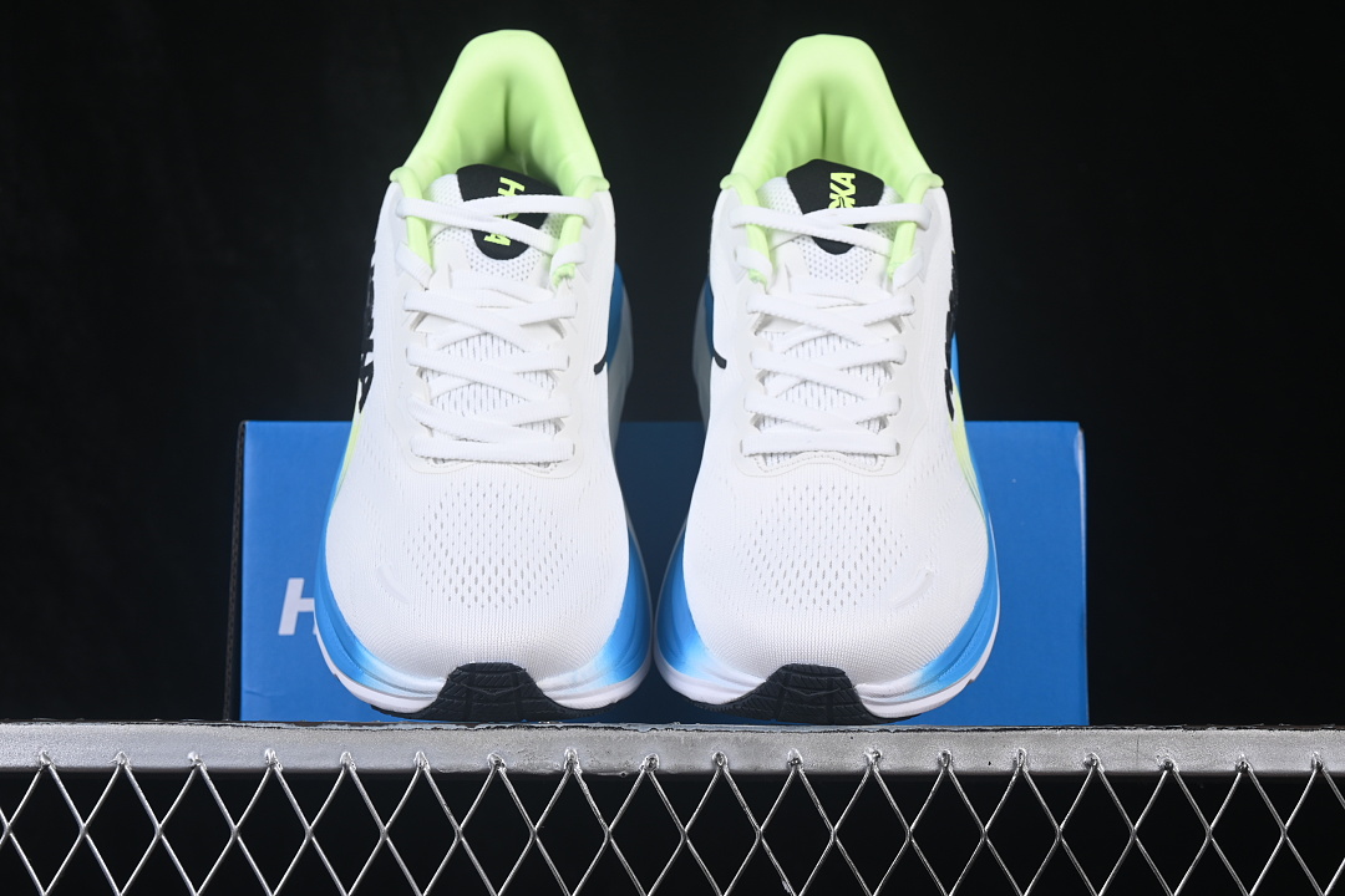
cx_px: 672
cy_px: 448
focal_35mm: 75
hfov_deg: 27.0
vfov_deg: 18.2
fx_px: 2802
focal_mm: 50
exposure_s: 1/80
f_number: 8
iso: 160
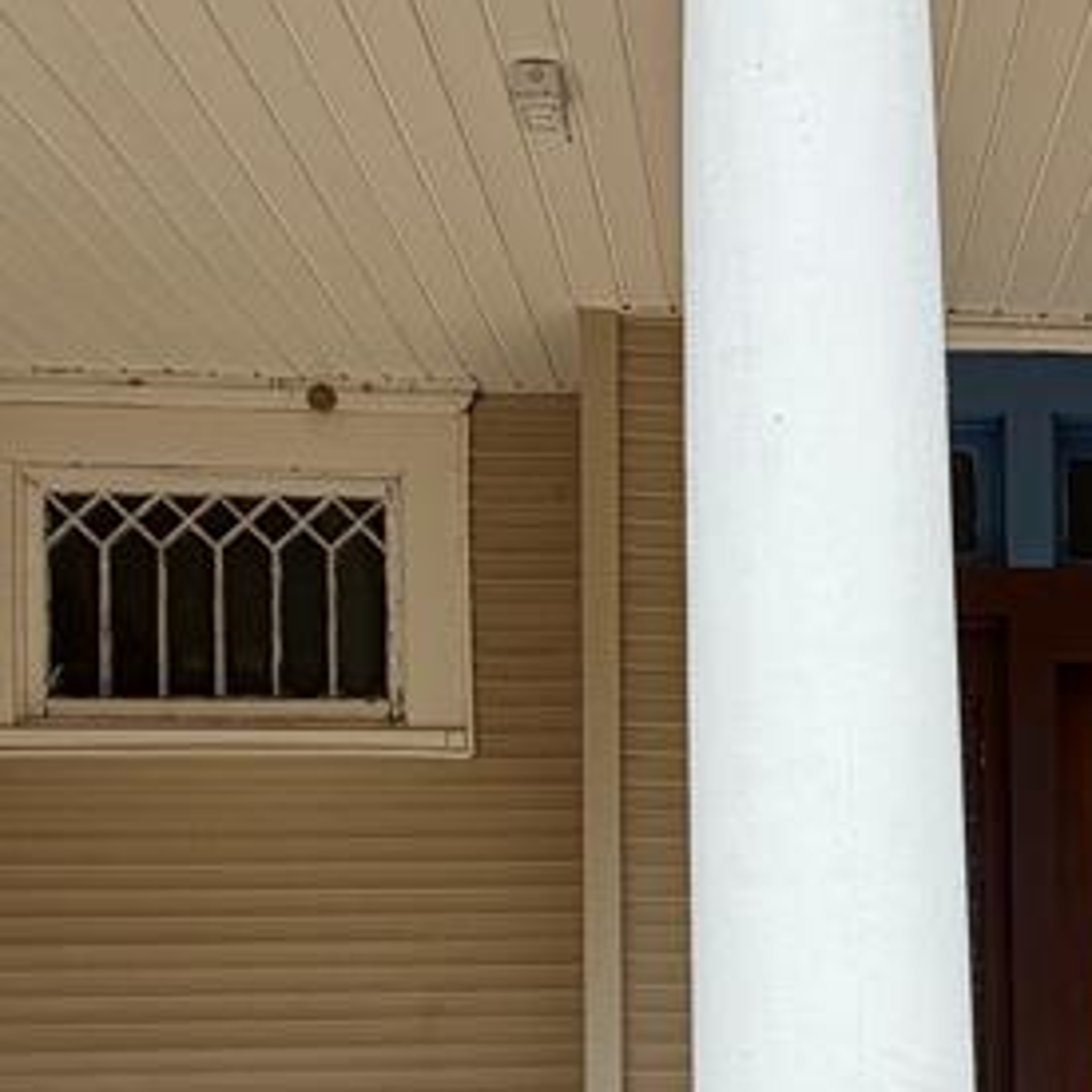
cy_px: 981
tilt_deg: +0.8
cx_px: 953
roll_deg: +0.9
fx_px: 1642
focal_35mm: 46
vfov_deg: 34.7
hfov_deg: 35.0
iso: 20
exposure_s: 1/901
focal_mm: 2.22
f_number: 2.2
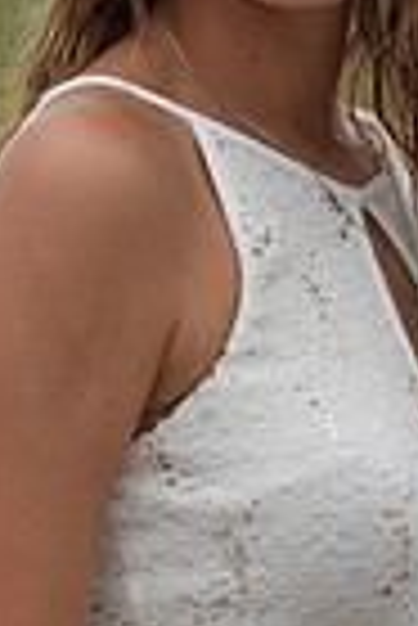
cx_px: 416
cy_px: 437
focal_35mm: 690
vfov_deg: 3.0
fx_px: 11987
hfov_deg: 2.0
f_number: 8
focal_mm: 110
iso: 200
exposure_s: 1/250
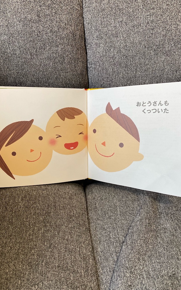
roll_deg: -1.8
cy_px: 146
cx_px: 83
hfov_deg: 44.5
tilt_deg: -32.1
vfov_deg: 66.5
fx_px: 221
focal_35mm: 28
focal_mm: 4.25
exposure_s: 1/120
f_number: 1.8
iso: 100
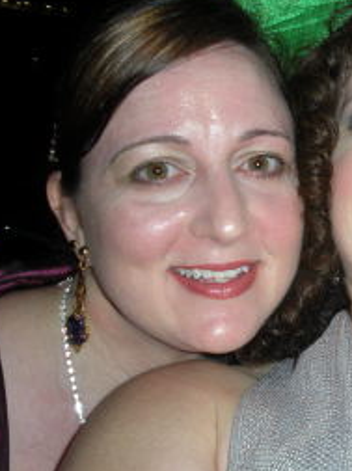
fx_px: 884
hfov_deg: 21.3
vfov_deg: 29.9
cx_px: 397
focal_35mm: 65
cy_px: 231
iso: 64
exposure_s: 1/60
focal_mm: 6.3
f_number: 3.5
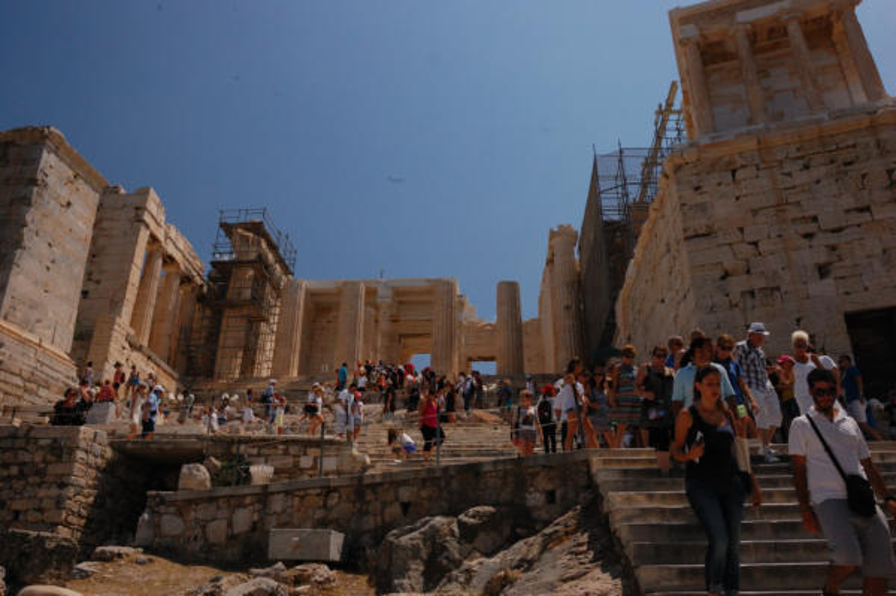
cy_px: 298
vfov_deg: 47.9
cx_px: 448
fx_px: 671
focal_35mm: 27
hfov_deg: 67.4
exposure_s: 1/250
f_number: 16
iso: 560
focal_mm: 18
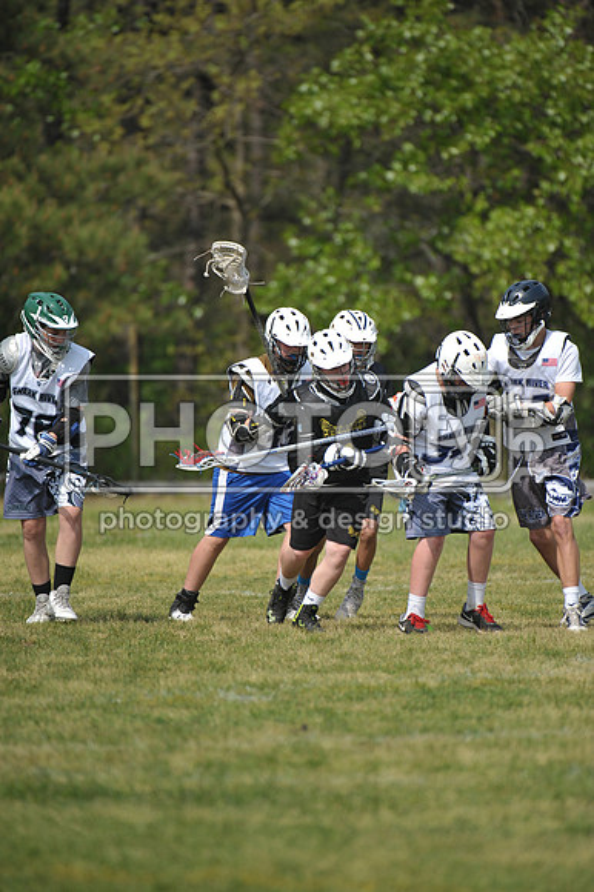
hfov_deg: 3.4
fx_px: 9911
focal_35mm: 400
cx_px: 297
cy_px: 446
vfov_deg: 5.2
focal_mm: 400
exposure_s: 1/4000
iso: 640
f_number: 4
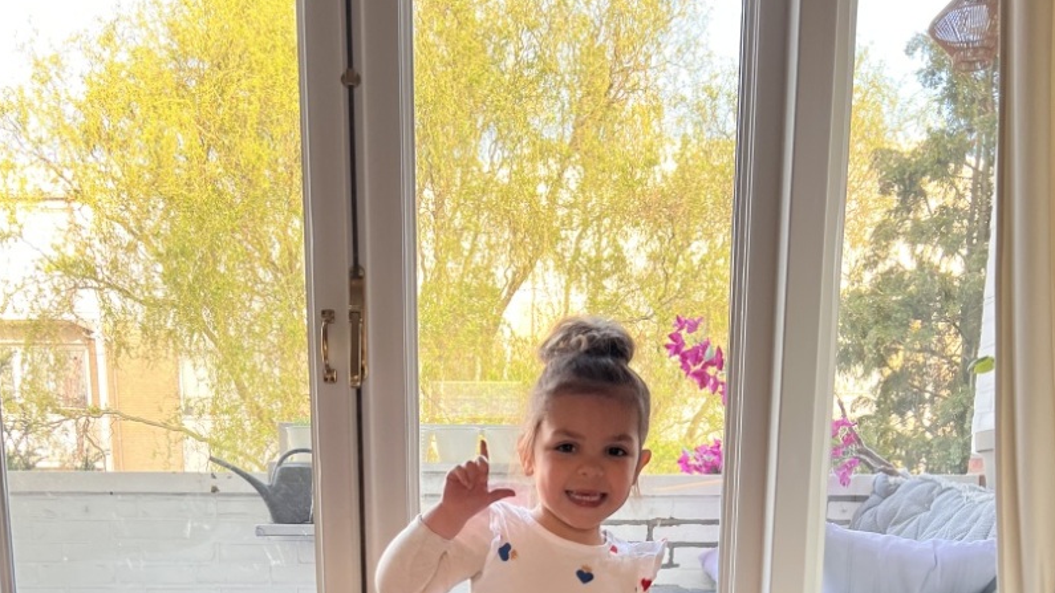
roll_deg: +0.9
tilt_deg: -7.8
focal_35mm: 38
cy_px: 694
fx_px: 1063
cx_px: 528
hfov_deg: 52.8
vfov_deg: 27.7
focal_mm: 5.7
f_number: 1.5
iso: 100
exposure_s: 1/115
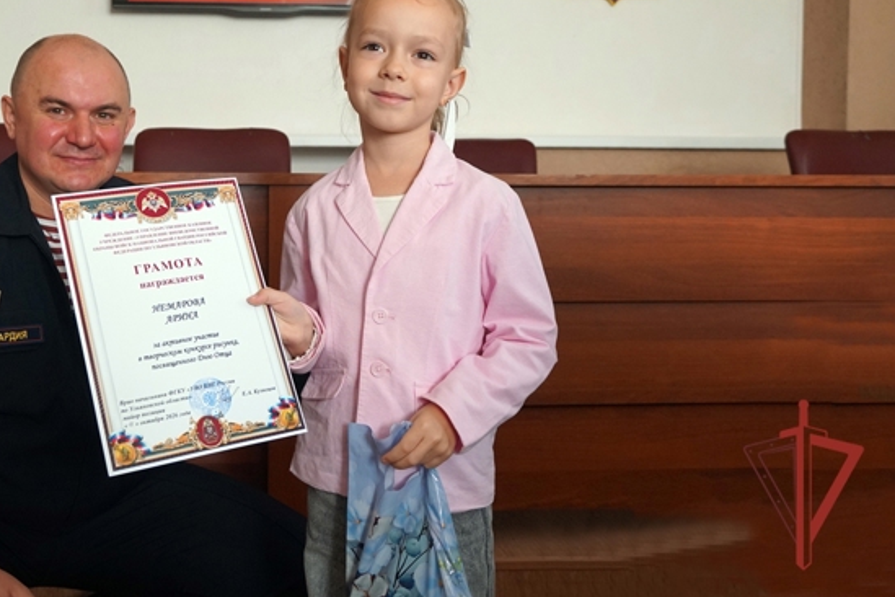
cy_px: 217
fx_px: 1019
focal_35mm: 41
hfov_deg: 46.7
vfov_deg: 32.4
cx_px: 303
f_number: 4
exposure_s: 1/160
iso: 800
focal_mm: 20
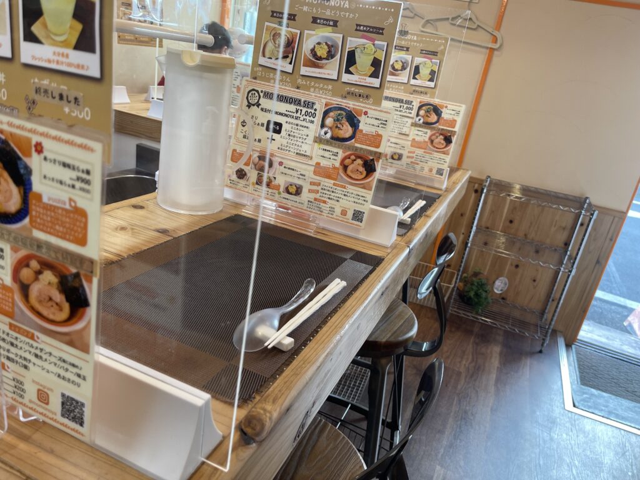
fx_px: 481
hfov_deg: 67.3
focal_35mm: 26
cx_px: 320
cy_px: 240
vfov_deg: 53.1
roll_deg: -9.8
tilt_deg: -21.8
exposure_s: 1/98
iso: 100
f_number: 1.6
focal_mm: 5.1
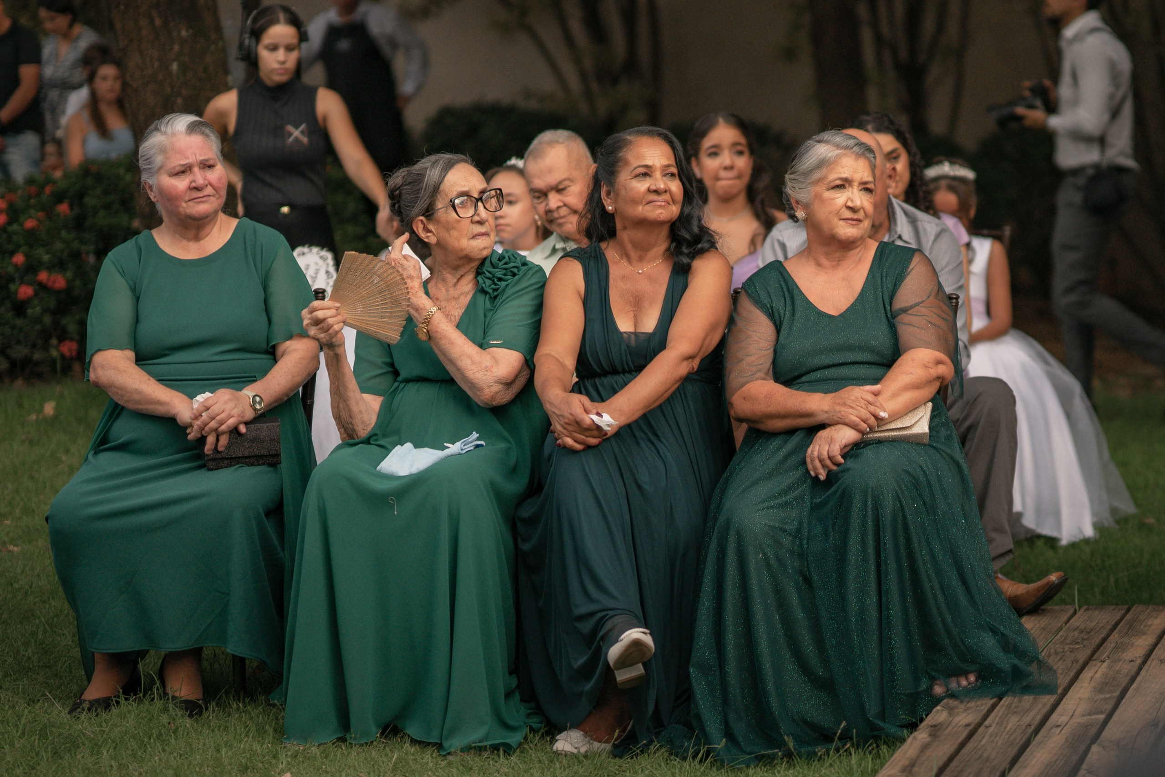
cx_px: 841
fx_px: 2941
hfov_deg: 22.2
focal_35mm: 91
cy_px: 239
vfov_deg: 15.0
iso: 160
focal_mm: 50
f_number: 1.2
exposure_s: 1/8000
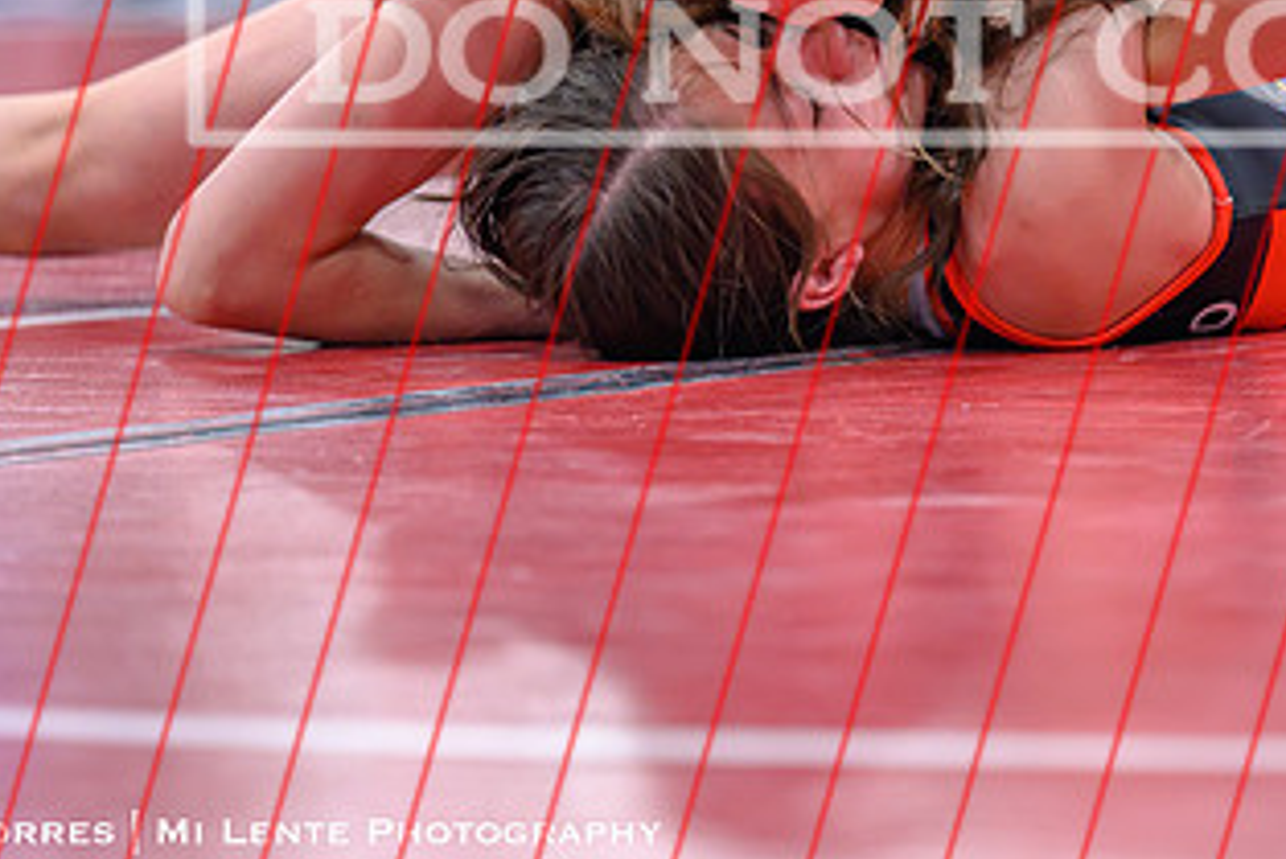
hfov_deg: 5.2
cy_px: 248
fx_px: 14045
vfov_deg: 3.5
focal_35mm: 393
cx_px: 1016
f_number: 2.8
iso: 1100
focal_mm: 175
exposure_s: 1/400
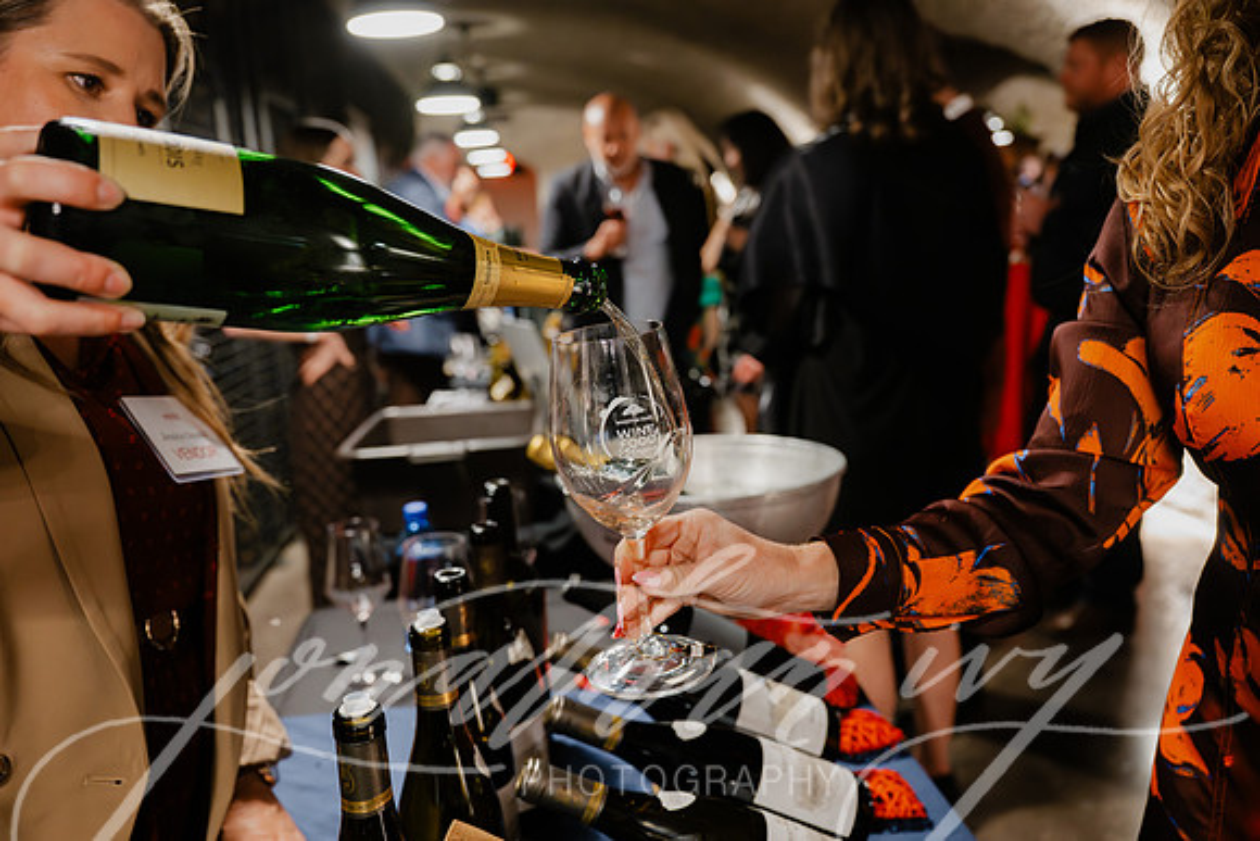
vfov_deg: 41.7
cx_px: 630
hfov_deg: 59.5
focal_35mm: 32
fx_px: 1103
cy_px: 420
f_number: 3.5
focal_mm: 31.5
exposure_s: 1/60
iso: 3200
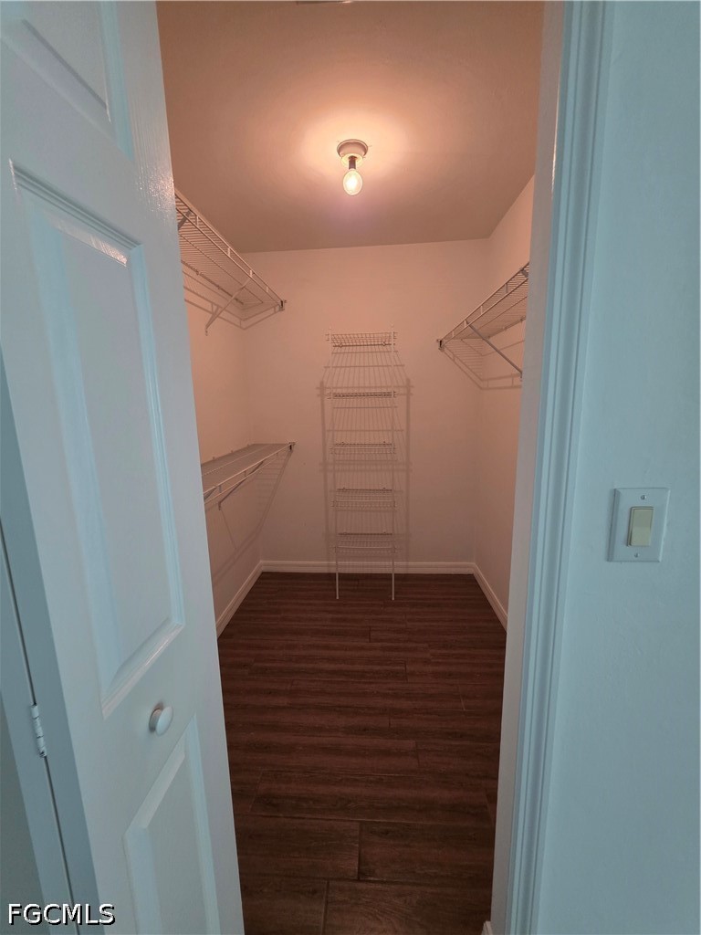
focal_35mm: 13
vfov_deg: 106.2
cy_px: 468
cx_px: 350
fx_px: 351
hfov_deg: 89.9
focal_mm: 2.2
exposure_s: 1/60
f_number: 1.9
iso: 320
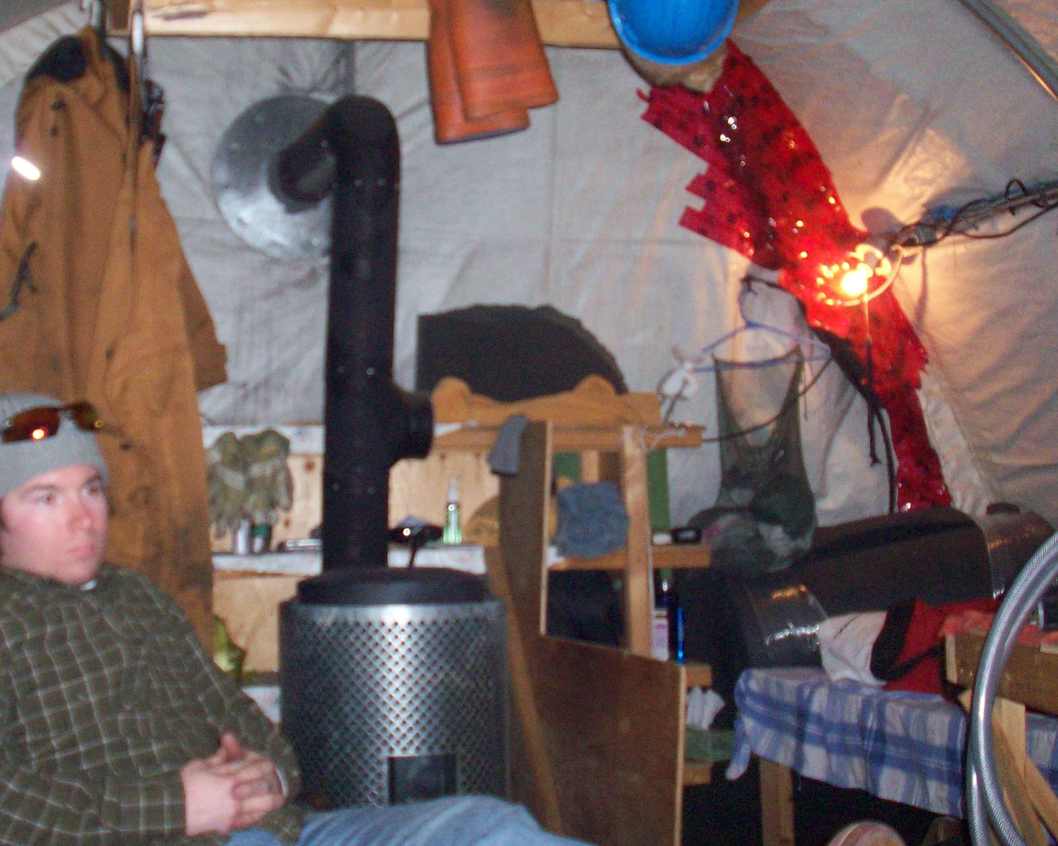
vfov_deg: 28.6
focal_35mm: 53
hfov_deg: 35.2
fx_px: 1660
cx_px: 423
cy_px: 371
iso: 200
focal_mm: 6.2
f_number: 2.8
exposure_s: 1/64
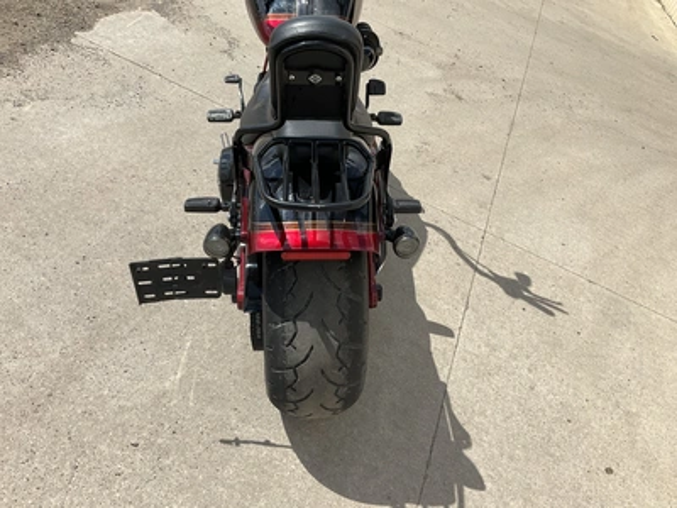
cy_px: 254
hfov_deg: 61.7
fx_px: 567
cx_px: 338
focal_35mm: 29
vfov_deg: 48.2
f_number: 1.8
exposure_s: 1/2959
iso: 25
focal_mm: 3
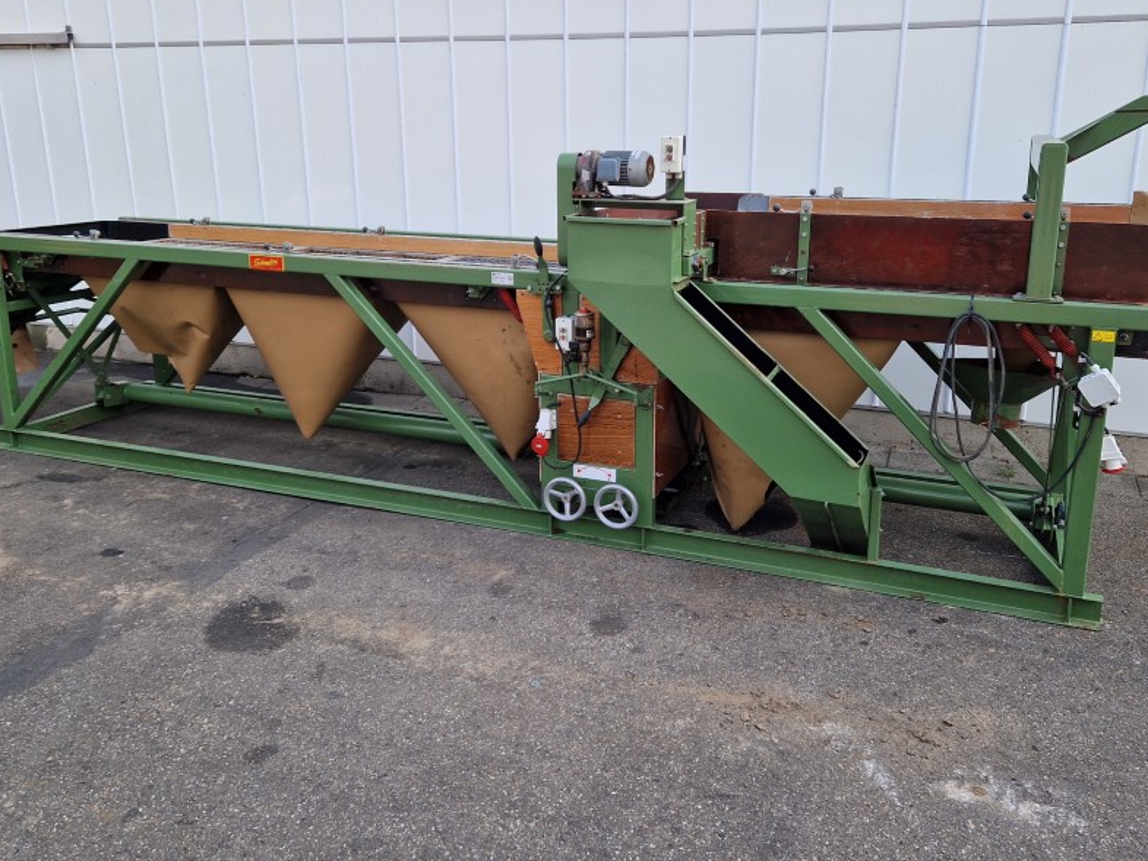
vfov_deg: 46.5
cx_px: 619
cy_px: 336
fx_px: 995
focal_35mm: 30
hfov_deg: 59.9
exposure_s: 1/459
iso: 50
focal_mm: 5.4
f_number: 1.8
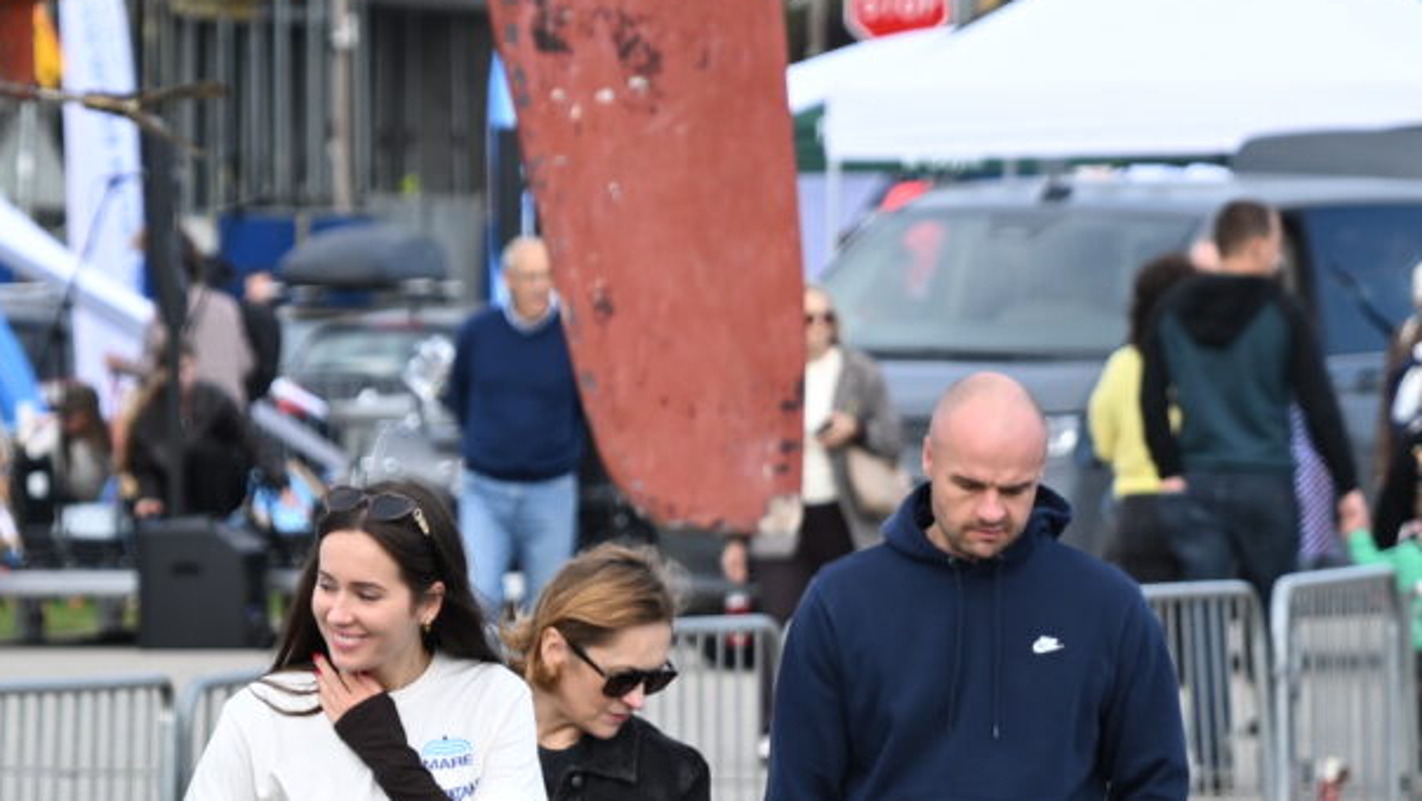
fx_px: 20101
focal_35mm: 533
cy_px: 1148
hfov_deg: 4.0
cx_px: 47
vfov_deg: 2.3
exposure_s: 1/400
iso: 100
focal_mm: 120
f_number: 4.5
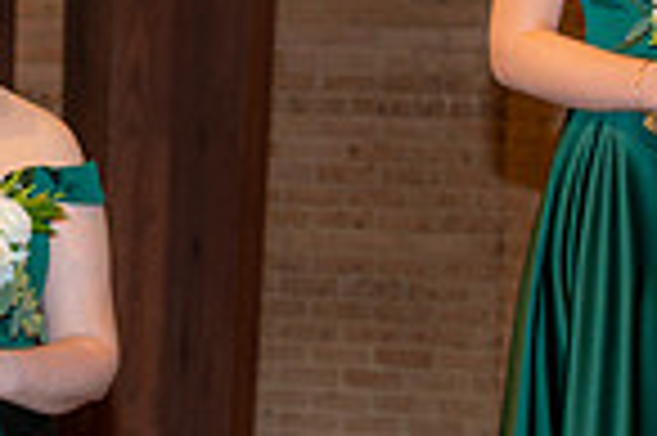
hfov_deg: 6.5
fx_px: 5779
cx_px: 22
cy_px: 234
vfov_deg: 4.3
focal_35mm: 317
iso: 1600
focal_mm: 80
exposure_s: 1/100
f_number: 5.6
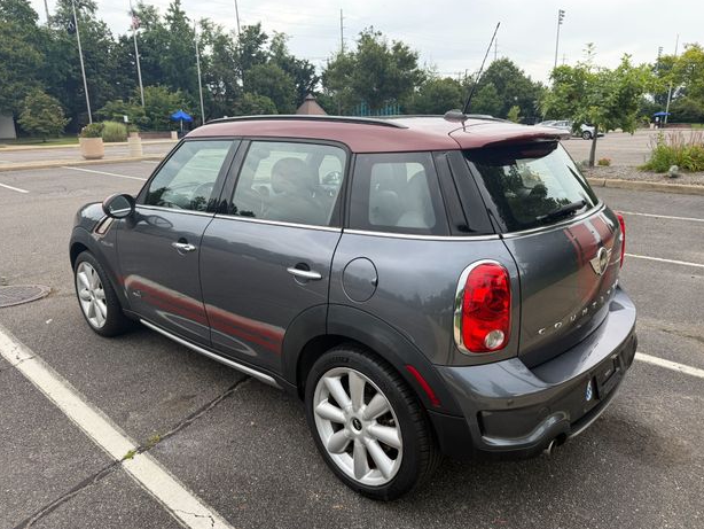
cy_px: 271
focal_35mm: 25
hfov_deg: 69.4
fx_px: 509
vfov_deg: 54.9
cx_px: 361
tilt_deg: -15.6
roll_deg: +1.3
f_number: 1.78
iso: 100
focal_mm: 6.76
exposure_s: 1/1122
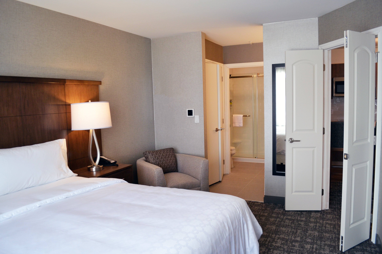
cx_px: 191
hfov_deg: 67.4
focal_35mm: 27
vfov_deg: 47.9
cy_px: 127
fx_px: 286
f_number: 4.5
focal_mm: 18
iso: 400
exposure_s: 1/60
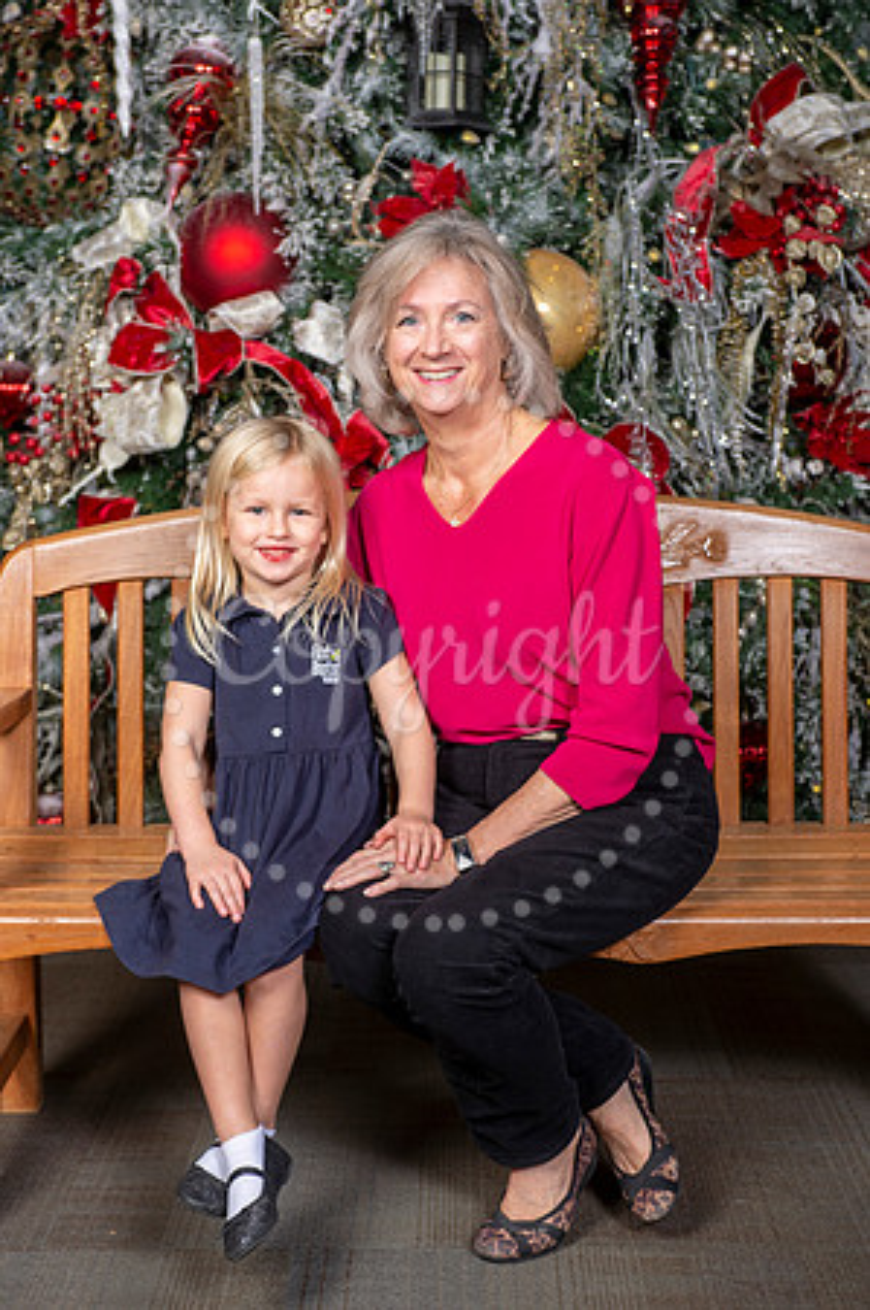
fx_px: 2253
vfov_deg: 32.4
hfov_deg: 21.9
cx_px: 435
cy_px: 655
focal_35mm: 62
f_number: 7.1
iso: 160
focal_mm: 62
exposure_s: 1/125
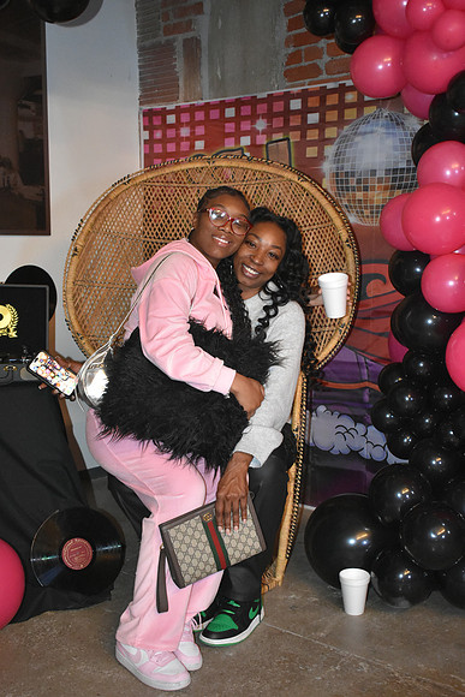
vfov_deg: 45.0
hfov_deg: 30.9
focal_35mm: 44
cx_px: 232
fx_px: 842
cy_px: 348
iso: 4500
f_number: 4.2
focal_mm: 29
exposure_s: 1/60
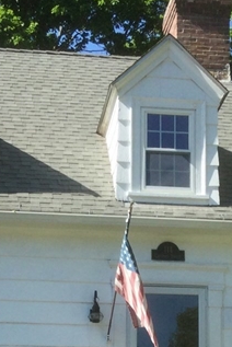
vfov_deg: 19.0
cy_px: 367
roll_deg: -0.1
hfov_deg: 13.2
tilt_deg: +4.5
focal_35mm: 104
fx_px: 1003
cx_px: 141
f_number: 2.4
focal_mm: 3.3
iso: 25
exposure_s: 1/691
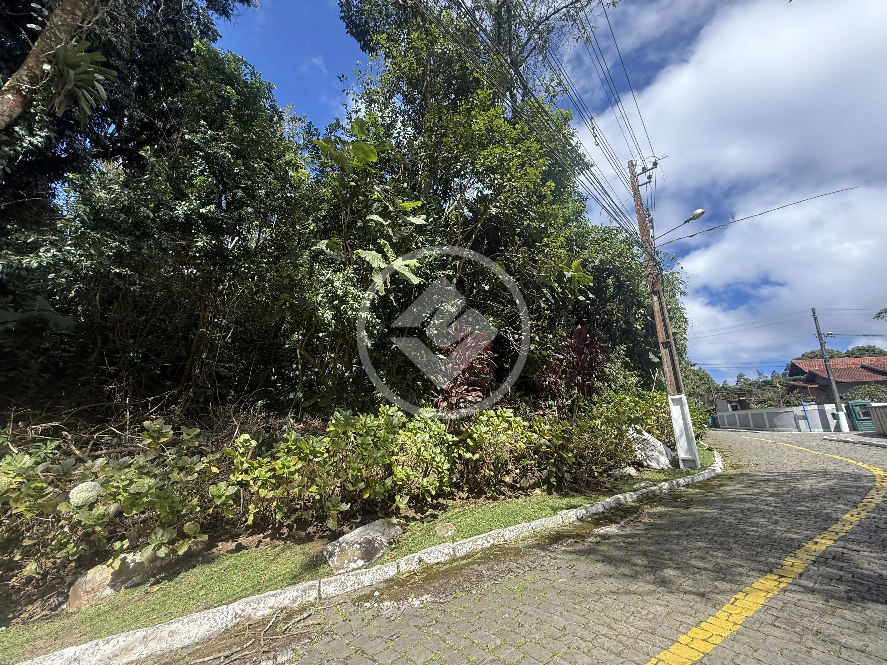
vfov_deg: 85.7
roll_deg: -1.9
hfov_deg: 102.1
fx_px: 359
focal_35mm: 14
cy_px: 332
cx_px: 444
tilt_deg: +20.3
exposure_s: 1/448
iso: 64
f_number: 2.2
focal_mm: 2.22
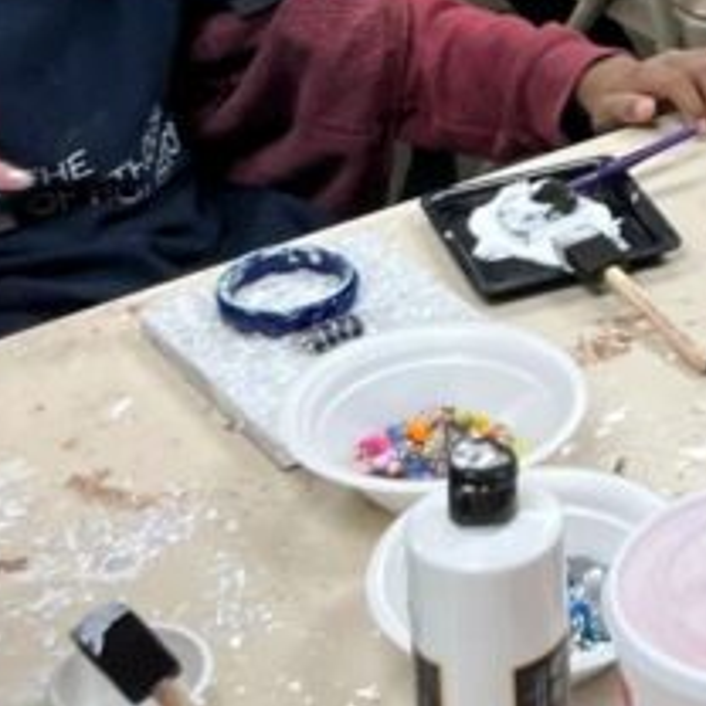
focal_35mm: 113
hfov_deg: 14.6
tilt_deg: -24.2
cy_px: -51
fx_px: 2607
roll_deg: -0.4
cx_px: 978
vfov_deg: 15.1
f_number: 1.6
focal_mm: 5.1
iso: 125
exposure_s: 1/120
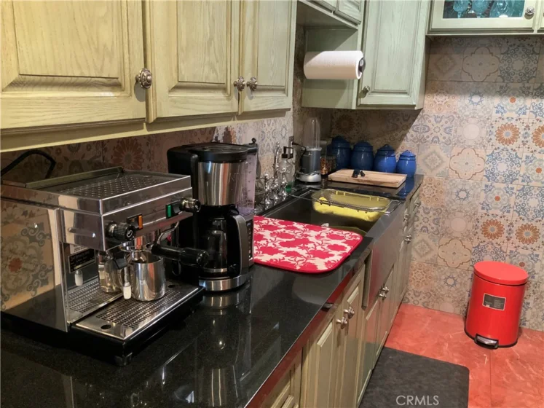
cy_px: 204
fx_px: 456
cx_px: 272
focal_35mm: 29
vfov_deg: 48.2
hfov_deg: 61.7
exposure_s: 1/30
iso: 320
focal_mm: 3
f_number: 1.8
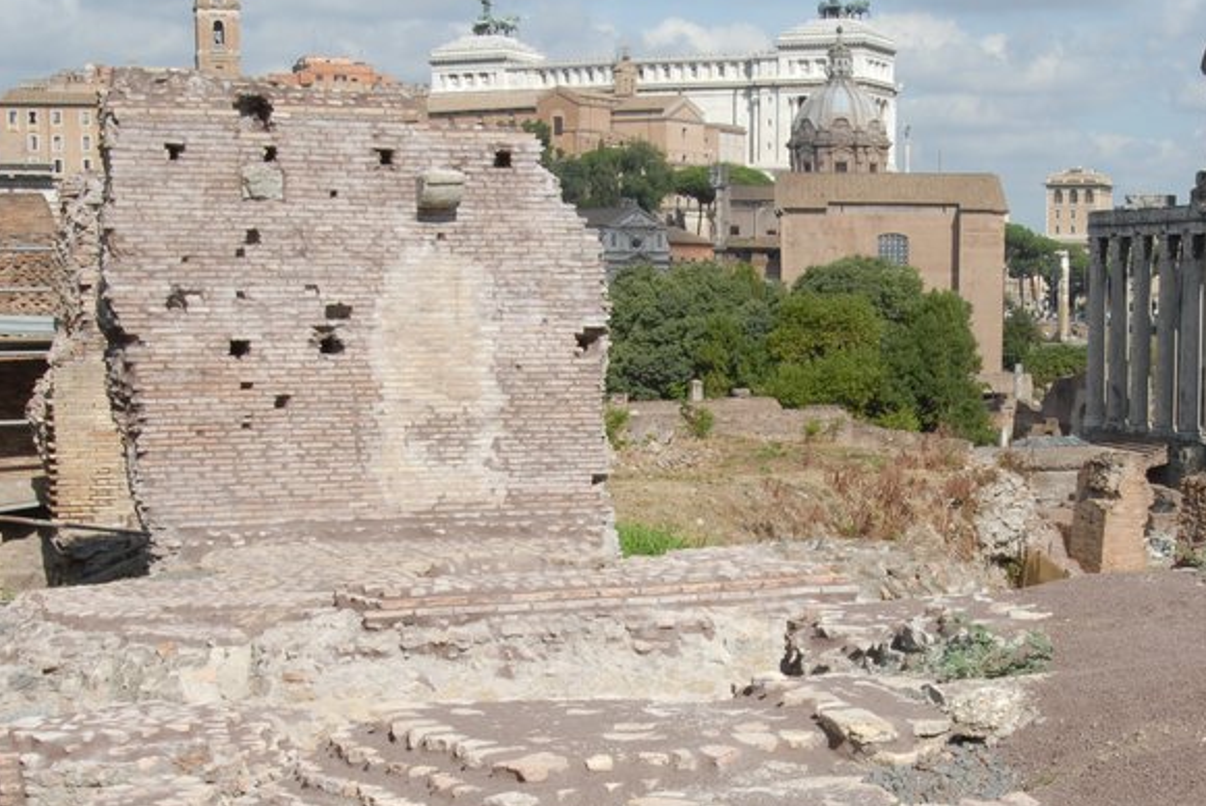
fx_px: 2078
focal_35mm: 62
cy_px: 662
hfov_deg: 32.1
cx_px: 789
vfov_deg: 21.6
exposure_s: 1/160
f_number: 16
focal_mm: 24
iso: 250
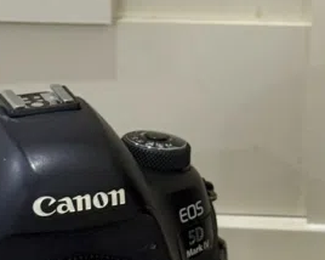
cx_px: 292
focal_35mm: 112
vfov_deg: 13.7
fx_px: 1077
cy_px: 152
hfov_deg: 16.9
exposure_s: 1/33
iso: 200
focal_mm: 6.76
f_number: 1.78
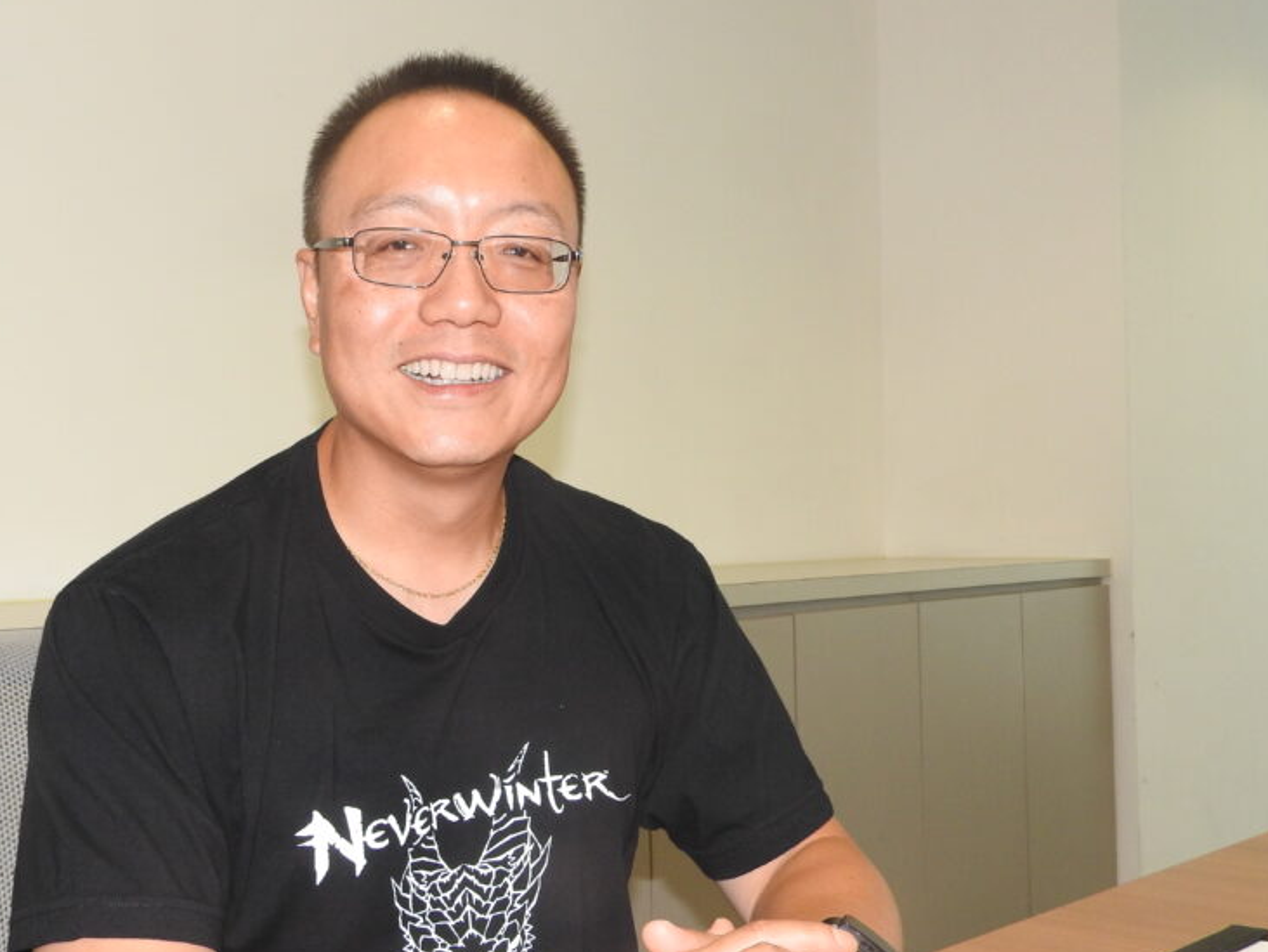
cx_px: 472
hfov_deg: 44.4
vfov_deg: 34.4
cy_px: 505
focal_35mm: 42
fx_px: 1539
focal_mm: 5.4
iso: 200
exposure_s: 1/30
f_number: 3.5
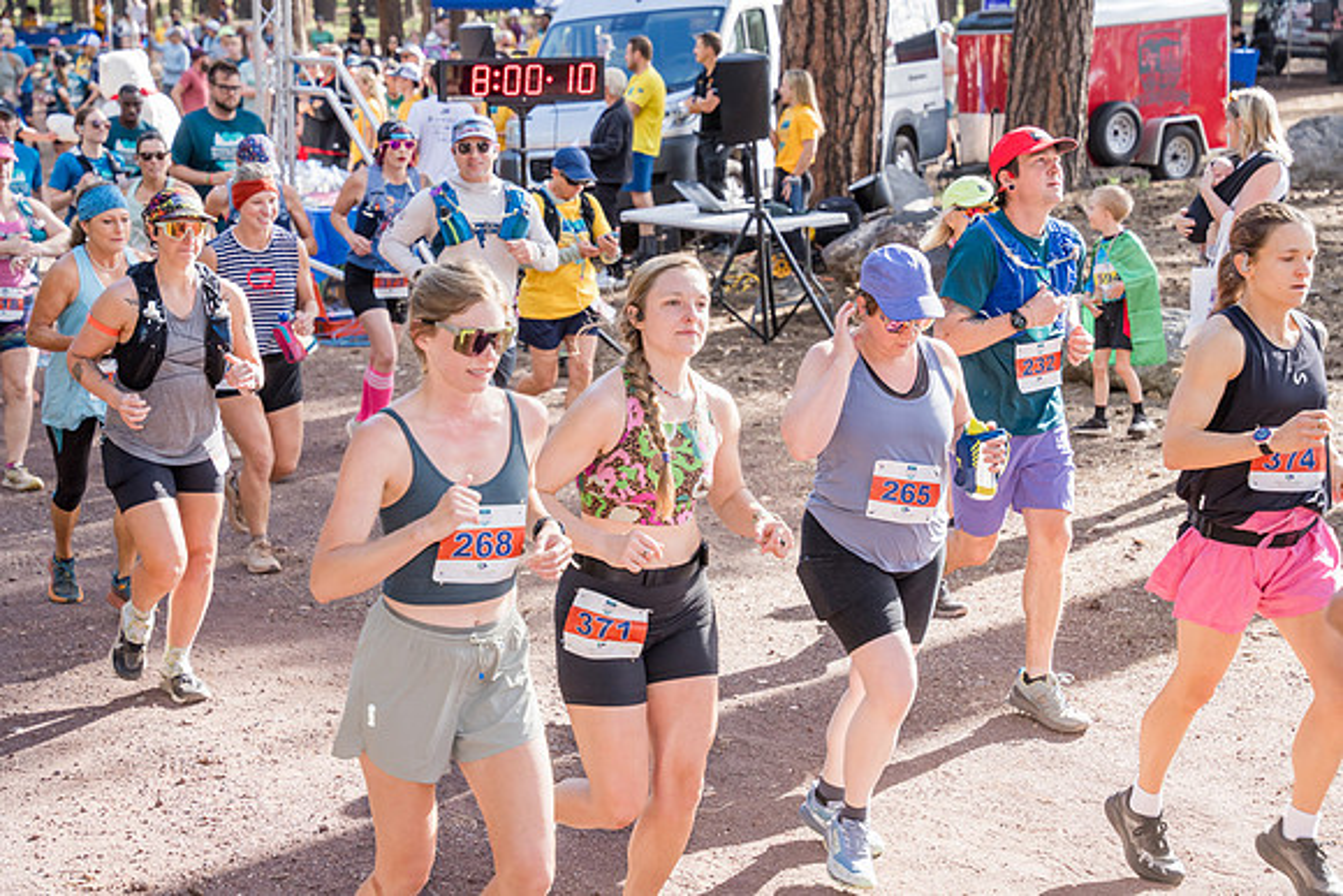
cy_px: 448
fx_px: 2612
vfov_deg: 19.5
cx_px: 672
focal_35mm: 70
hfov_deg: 28.8
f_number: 5
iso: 800
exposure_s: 1/500
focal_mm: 70
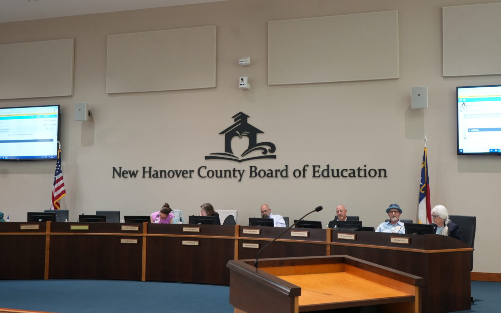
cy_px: 155
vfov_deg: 30.5
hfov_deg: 47.2
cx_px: 268
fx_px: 574
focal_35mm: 42
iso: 800
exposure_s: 1/30
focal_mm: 30
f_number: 5.6
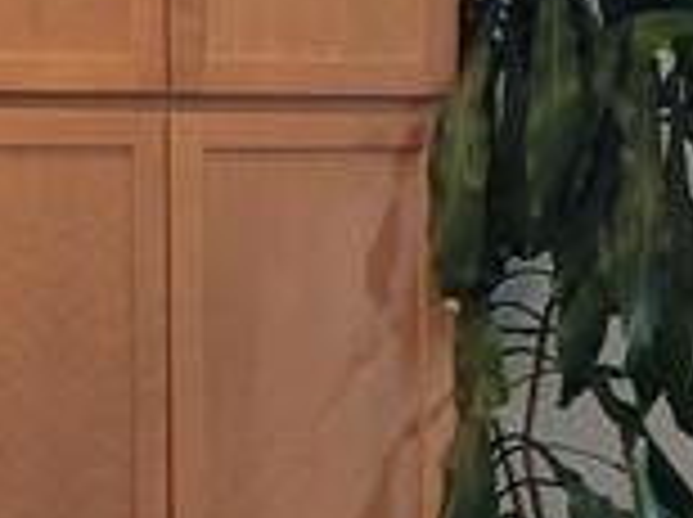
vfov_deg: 8.6
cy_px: 288
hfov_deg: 10.8
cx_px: 1174
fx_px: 3458
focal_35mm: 173
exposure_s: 1/120
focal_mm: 5.4
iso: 200
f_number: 1.8
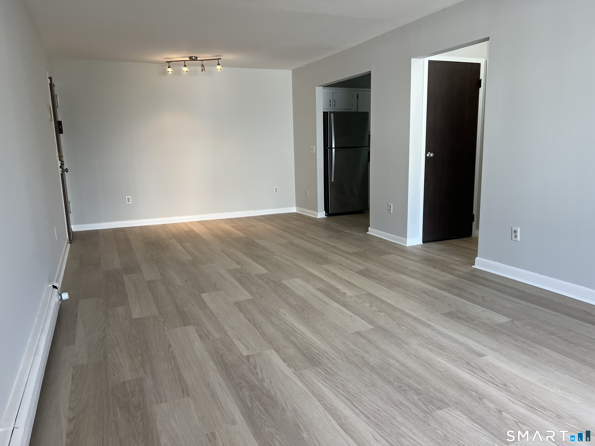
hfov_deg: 67.3
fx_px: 447
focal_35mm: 26
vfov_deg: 53.1
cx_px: 298
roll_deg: +1.2
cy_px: 223
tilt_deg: -10.9
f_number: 1.5
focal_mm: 5.7
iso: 100
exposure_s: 1/120
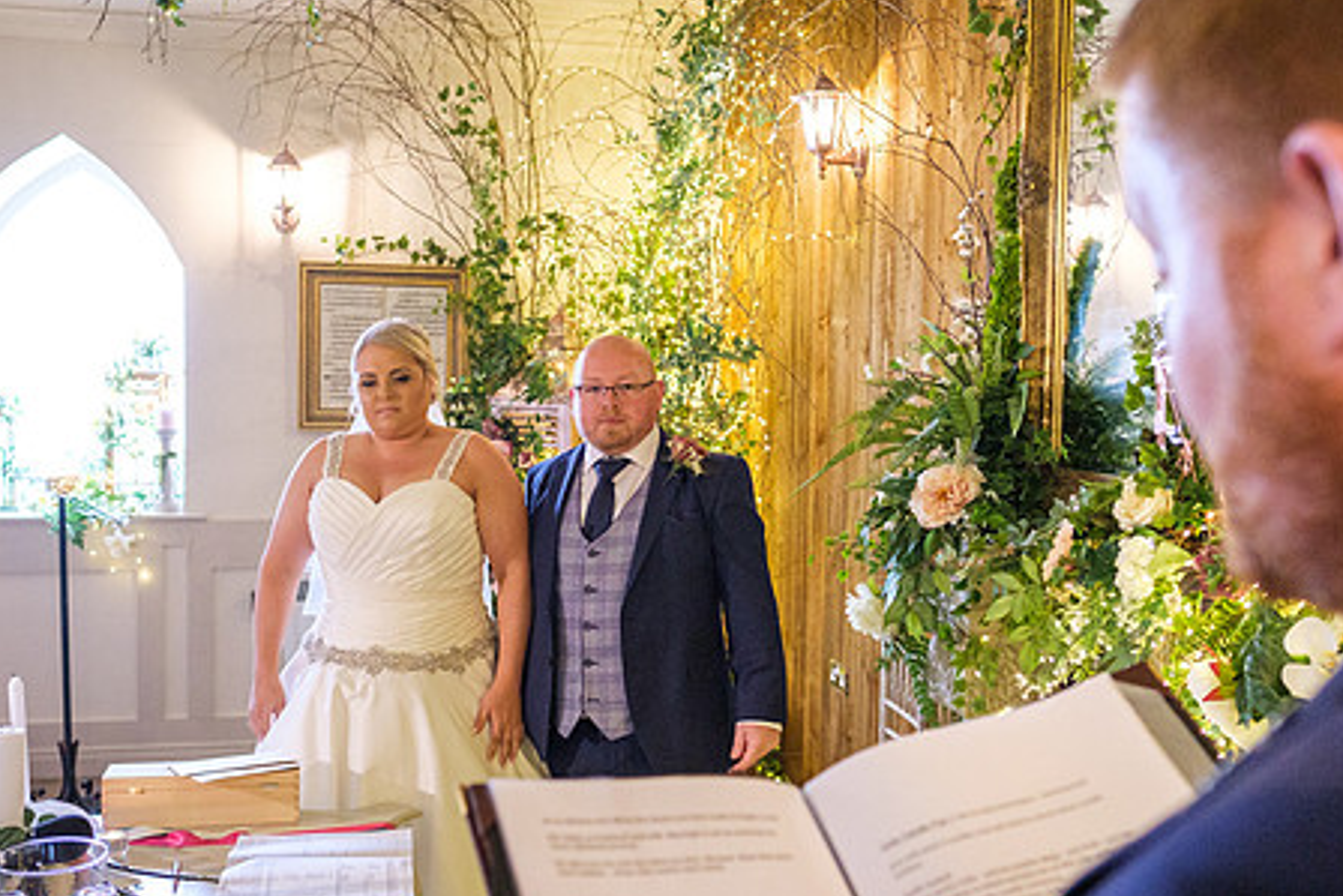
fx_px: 1343
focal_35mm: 36
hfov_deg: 53.1
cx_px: 656
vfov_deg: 36.9
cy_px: 453
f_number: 2.5
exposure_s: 1/160
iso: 2000
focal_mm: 16
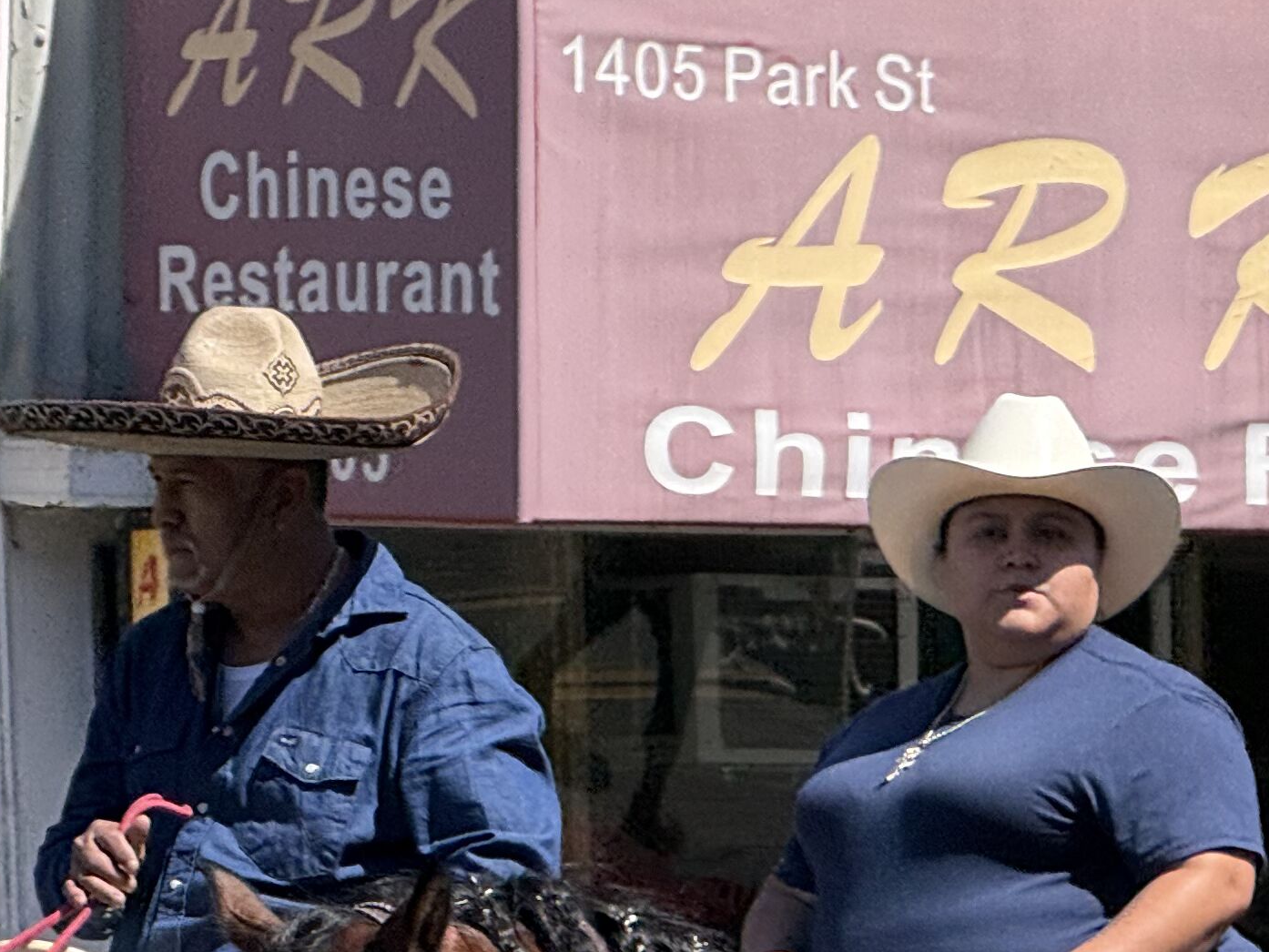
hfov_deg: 5.7
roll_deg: +0.2
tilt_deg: -0.2
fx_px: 12723
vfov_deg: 4.3
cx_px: 1225
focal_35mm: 347
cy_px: 1164
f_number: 2.8
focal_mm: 15.66
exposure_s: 1/1577
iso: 50
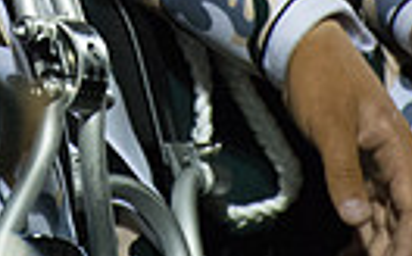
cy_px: -315
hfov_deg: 1.5
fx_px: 15727
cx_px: 22
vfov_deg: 0.9
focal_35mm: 1403
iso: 8000
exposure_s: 1/160
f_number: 5.6
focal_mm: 260
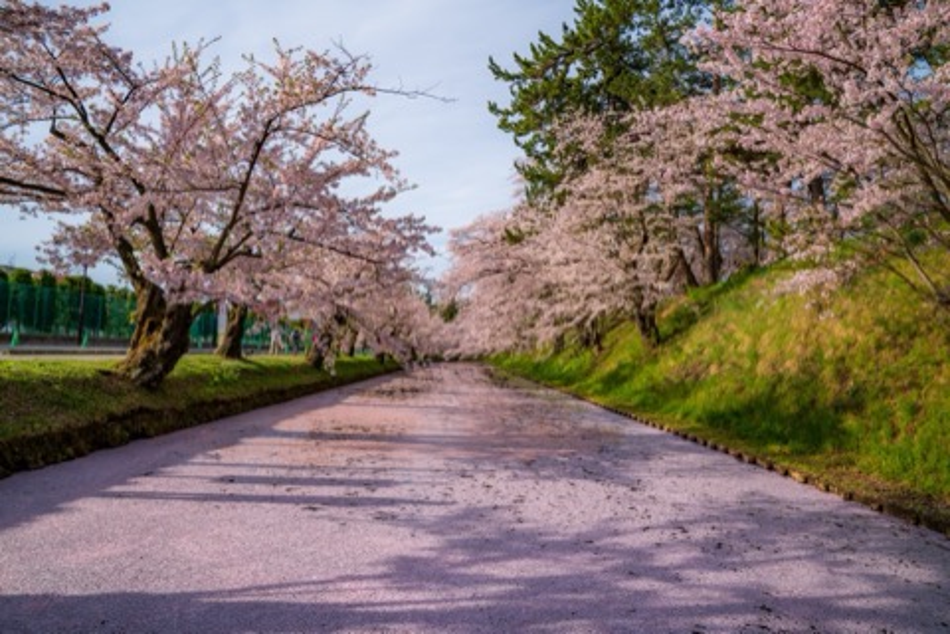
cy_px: 317
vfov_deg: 53.1
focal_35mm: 24
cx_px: 475
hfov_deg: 73.7
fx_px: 633
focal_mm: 24
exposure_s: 1/400
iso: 200
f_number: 7.1
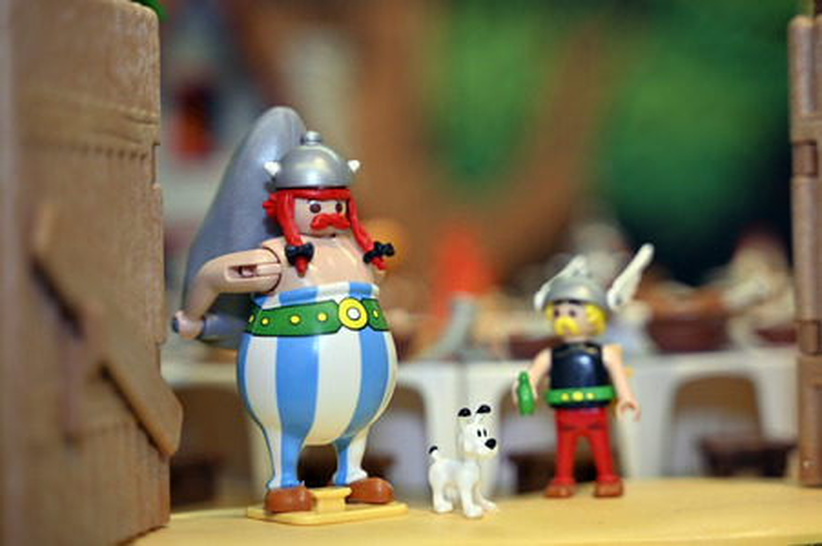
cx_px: 411
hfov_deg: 27.0
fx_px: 1711
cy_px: 273
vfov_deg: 18.2
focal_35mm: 75
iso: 200
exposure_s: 1/200
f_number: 2.8
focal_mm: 75
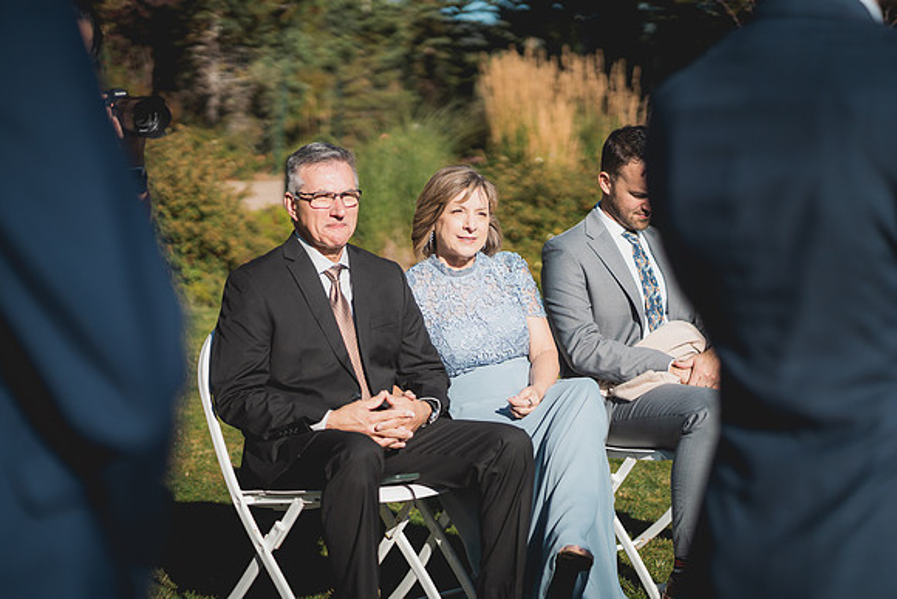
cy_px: 300
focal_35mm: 88
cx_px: 448
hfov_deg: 23.2
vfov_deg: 15.6
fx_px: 2189
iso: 200
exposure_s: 1/8000
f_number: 1.8
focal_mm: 85
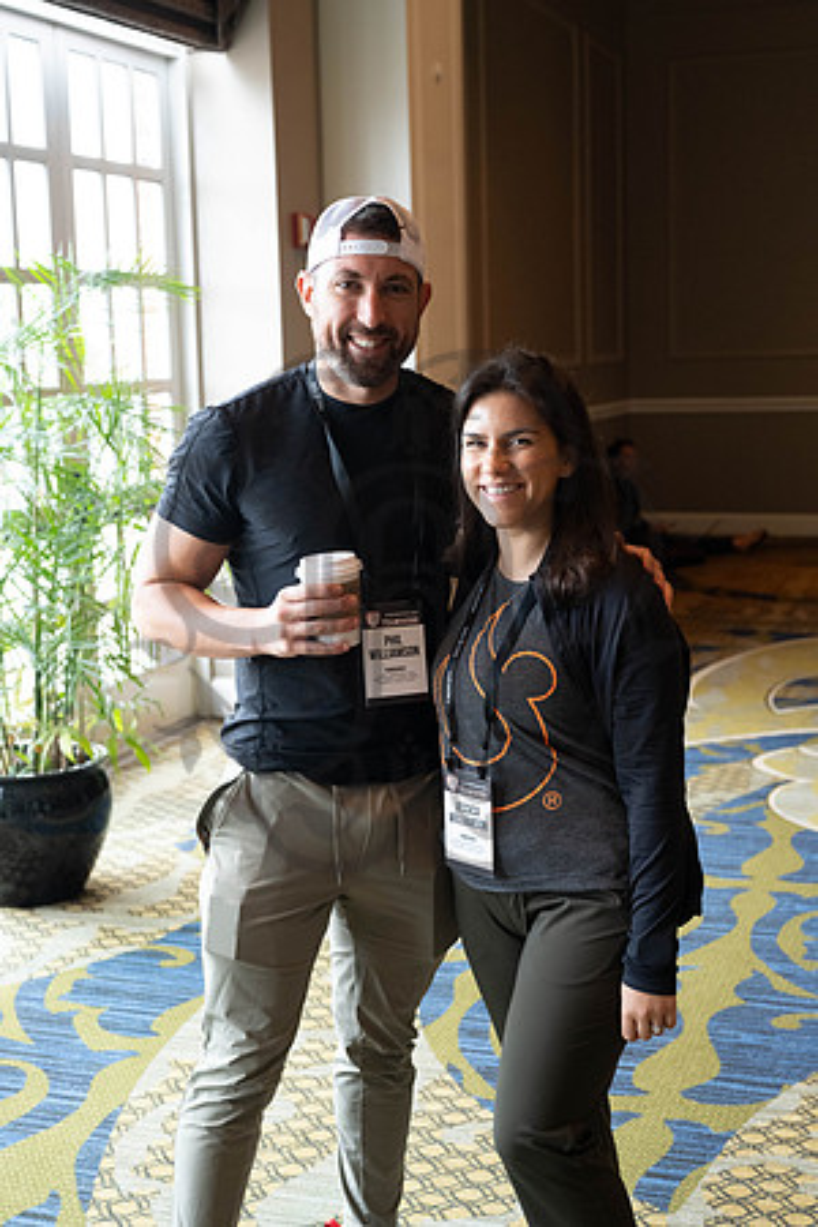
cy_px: 614
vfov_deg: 39.6
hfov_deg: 27.0
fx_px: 1704
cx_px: 409
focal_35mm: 50
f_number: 4.5
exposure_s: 1/160
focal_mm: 50
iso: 2500
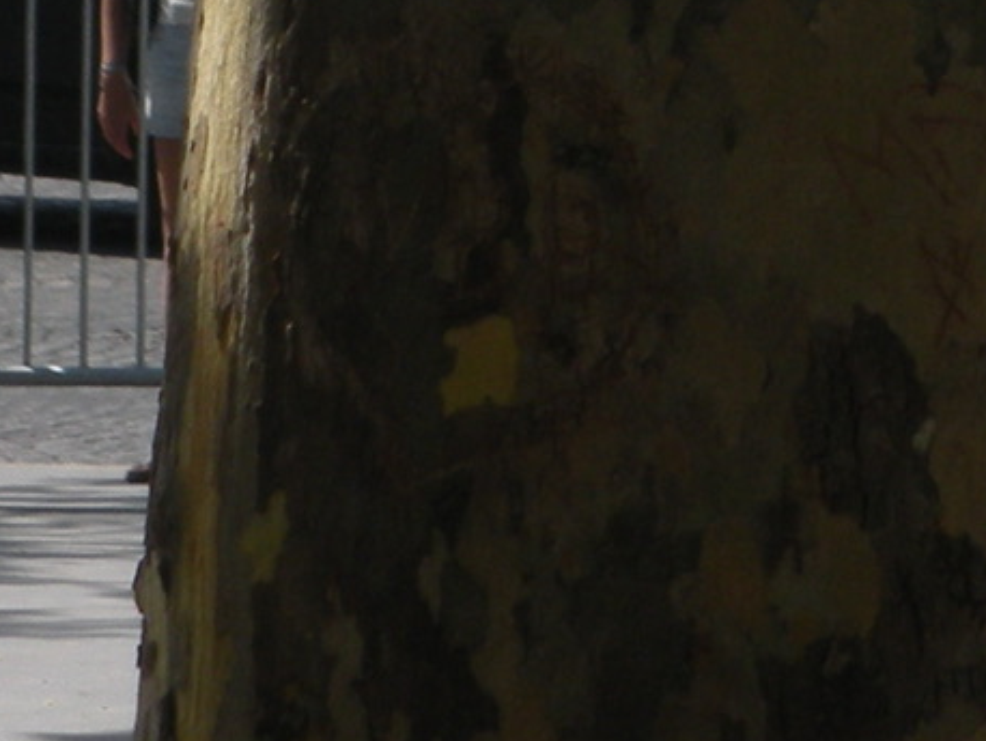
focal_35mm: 447
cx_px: 1733
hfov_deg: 4.4
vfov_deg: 3.3
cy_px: -528
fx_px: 12739
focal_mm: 17.4
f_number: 5
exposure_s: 1/452
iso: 64
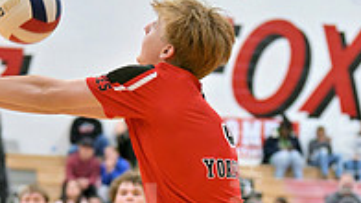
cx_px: 199
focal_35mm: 168
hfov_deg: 12.8
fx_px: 1607
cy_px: 288
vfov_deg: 7.1
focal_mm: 70
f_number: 2.8
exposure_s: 1/1000
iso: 6400
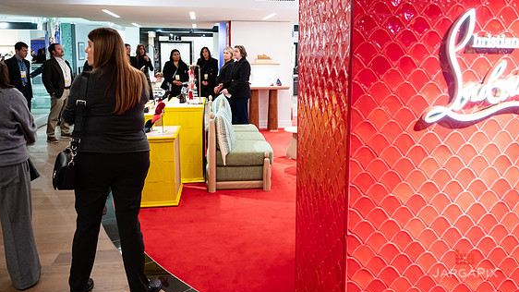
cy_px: 103
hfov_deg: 62.6
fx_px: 427
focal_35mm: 31
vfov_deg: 37.5
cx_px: 277
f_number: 3.2
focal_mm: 26
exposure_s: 1/160
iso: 1600
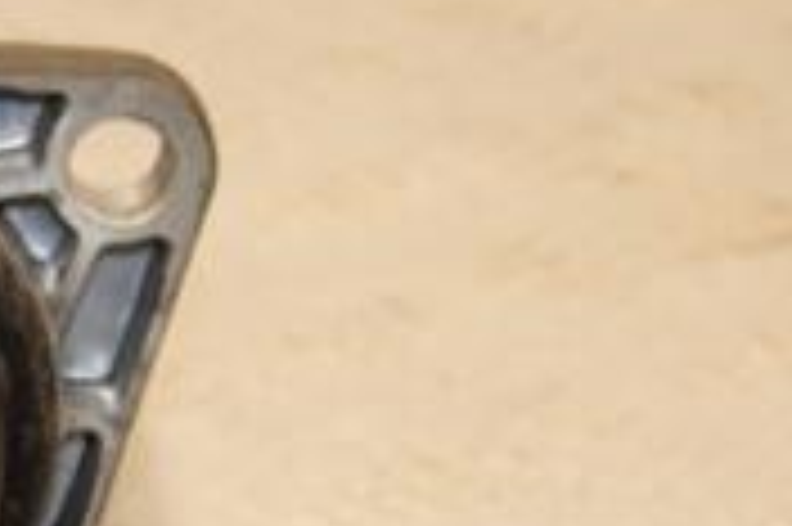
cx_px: -266
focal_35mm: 256
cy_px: 297
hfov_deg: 7.9
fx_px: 5627
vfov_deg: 5.4
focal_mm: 50
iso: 800
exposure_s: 1/200
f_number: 7.1
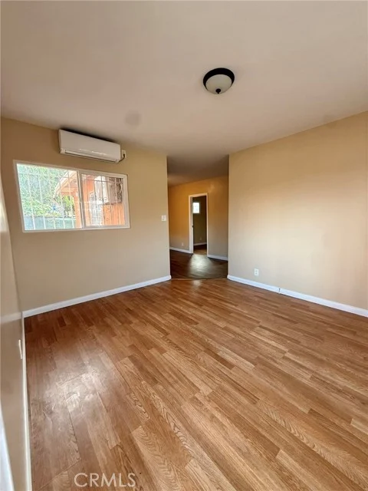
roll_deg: +0.6
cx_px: 184
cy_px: 246
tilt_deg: -6.4
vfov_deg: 102.1
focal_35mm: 14
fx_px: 198
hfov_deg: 85.7
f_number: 2.2
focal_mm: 2.22
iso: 160
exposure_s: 1/99
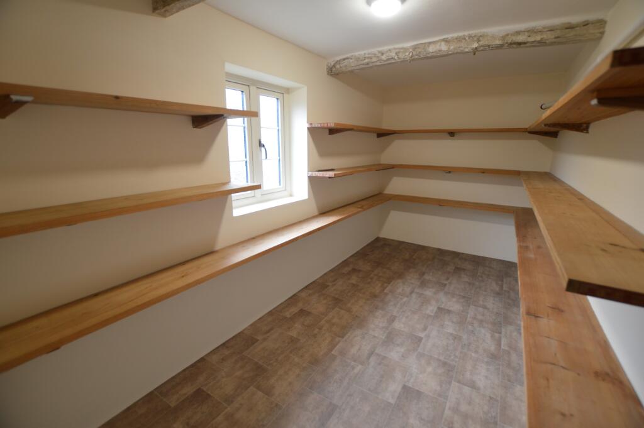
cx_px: 322
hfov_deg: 100.4
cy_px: 214
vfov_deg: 77.2
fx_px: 268
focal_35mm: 15
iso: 400
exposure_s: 1/60
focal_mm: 10
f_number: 4
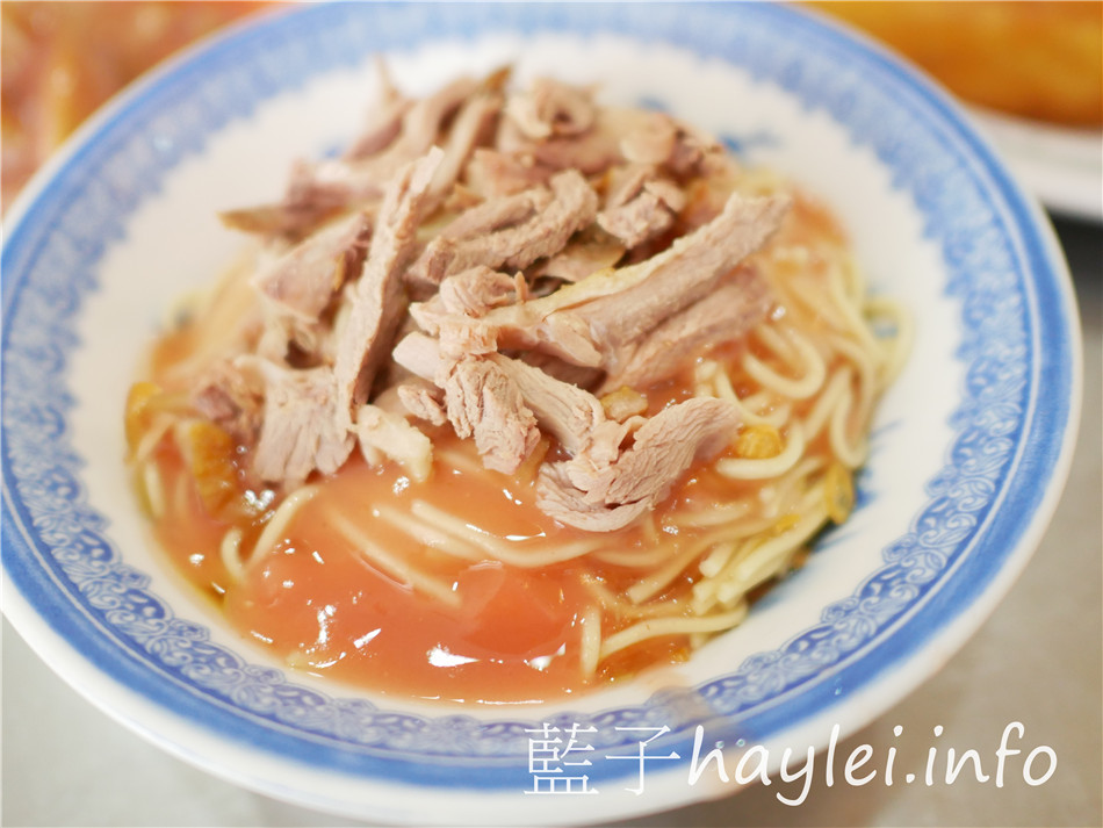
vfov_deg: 46.8
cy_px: 414
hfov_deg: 60.0
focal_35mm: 30
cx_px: 552
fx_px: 956
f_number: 1.7
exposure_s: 1/60
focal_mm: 15
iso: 1000
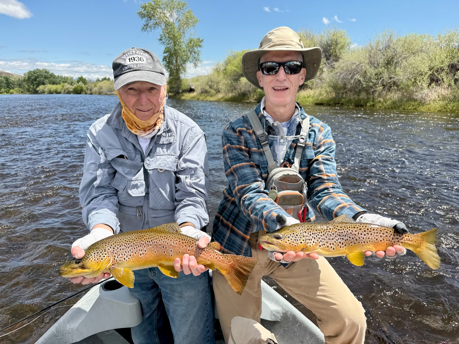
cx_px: 230
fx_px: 318
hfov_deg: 71.6
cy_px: 172
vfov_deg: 56.8
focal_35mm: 24
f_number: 1.78
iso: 80
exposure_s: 1/3021
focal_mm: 6.76
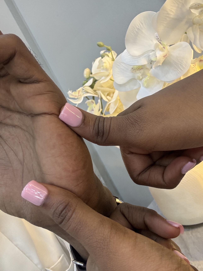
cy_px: 136
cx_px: 102
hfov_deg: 46.8
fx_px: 235
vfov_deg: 60.0
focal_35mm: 30
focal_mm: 2.69
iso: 200
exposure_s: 1/50
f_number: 1.9
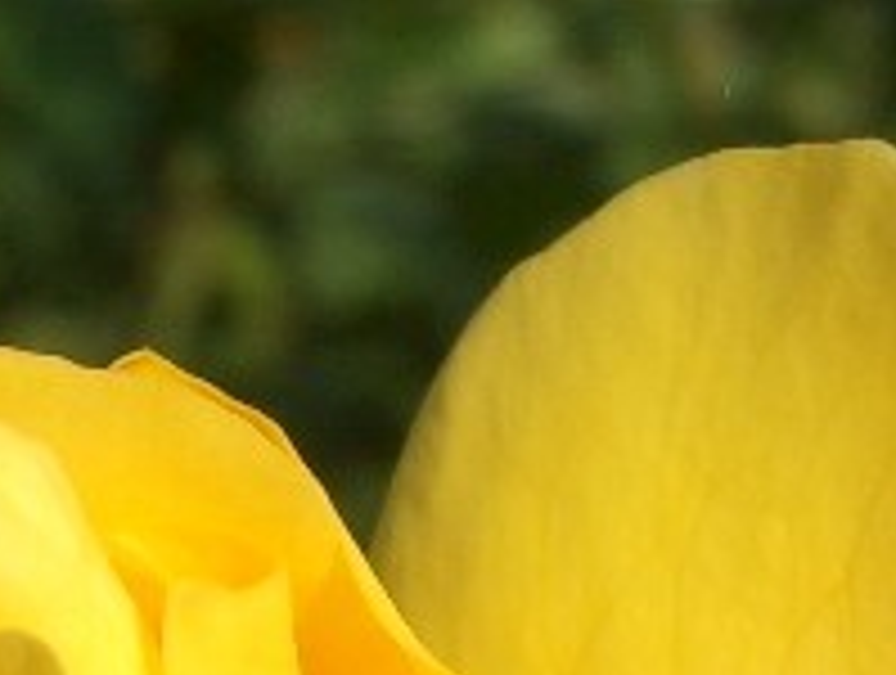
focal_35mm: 199
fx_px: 5160
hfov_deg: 9.9
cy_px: 1076
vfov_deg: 7.3
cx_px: 324
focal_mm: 10.2
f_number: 5.6
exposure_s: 1/400
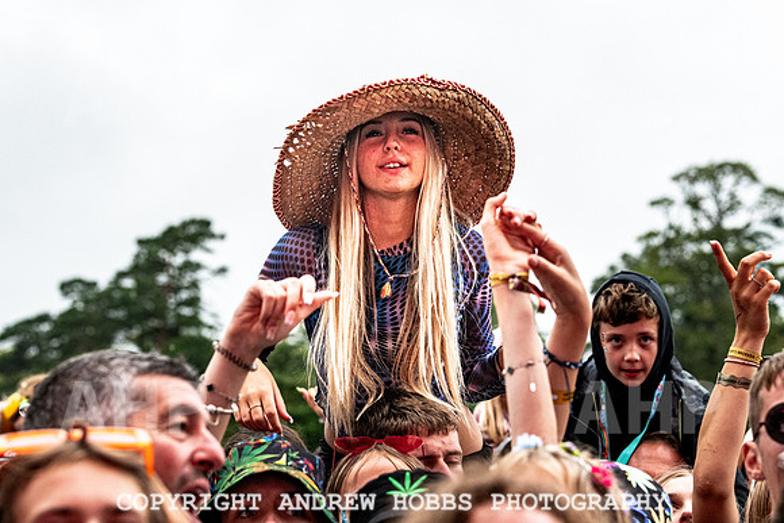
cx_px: 392
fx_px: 2188
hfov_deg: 20.3
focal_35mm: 100
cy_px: 173
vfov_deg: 13.6
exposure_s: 1/2000
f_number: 4.5
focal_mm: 75
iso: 1250
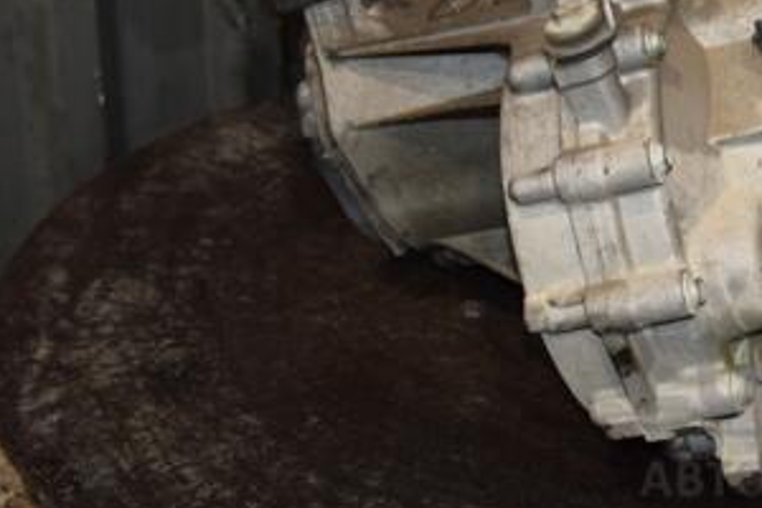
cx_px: 592
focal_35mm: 96
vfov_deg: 14.1
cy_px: 36
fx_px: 2032
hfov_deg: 21.0
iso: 800
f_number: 5
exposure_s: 1/60
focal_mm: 32
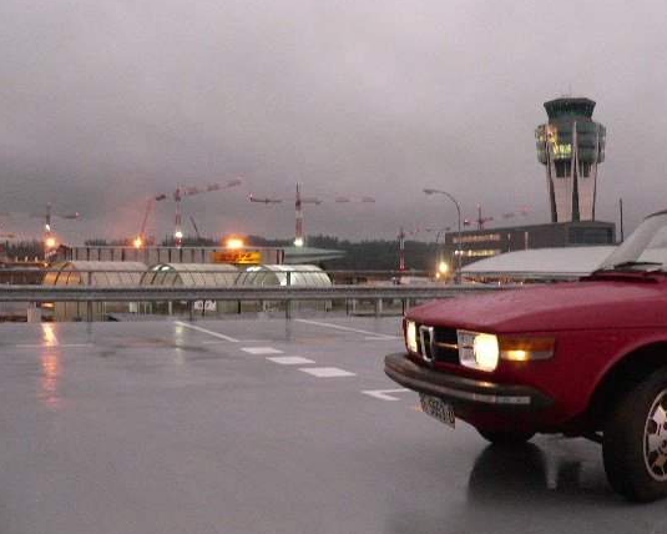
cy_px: 252
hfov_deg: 43.7
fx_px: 829
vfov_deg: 35.7
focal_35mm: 42
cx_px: 375
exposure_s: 1/25
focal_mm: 6
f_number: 2.8
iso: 400
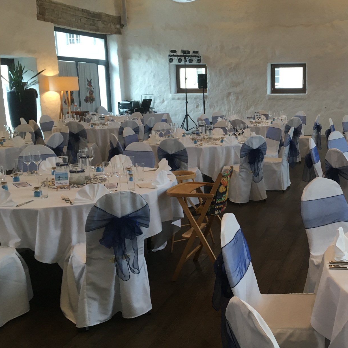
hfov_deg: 38.5
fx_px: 478
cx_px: 279
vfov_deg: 40.0
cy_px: 168
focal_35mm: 42
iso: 40
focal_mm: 4.15
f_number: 2.2
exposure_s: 1/33
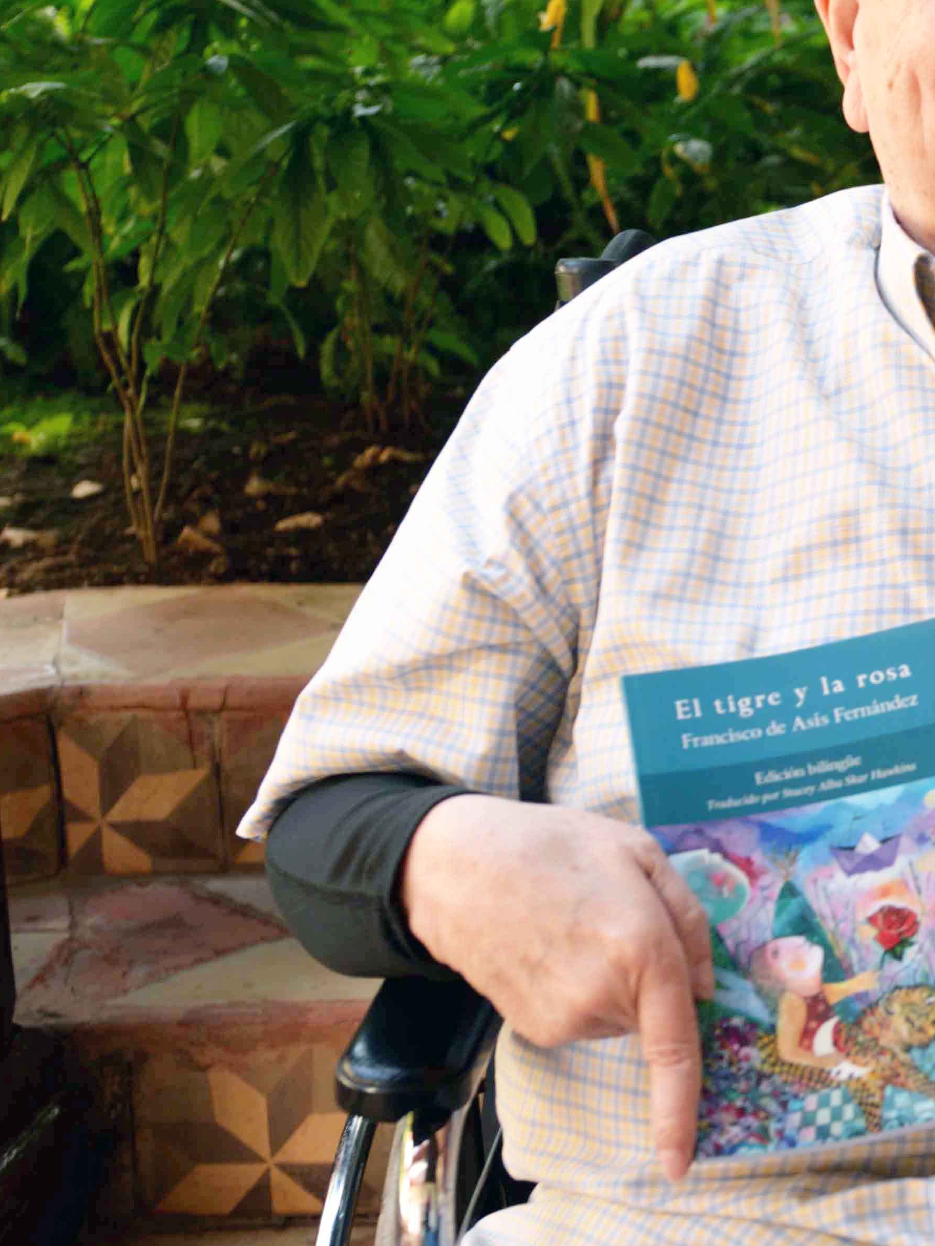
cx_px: 1079
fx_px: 2809
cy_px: 432
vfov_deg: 24.9
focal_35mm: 78
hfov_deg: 18.1
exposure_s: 1/100
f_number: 8
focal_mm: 32
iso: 200
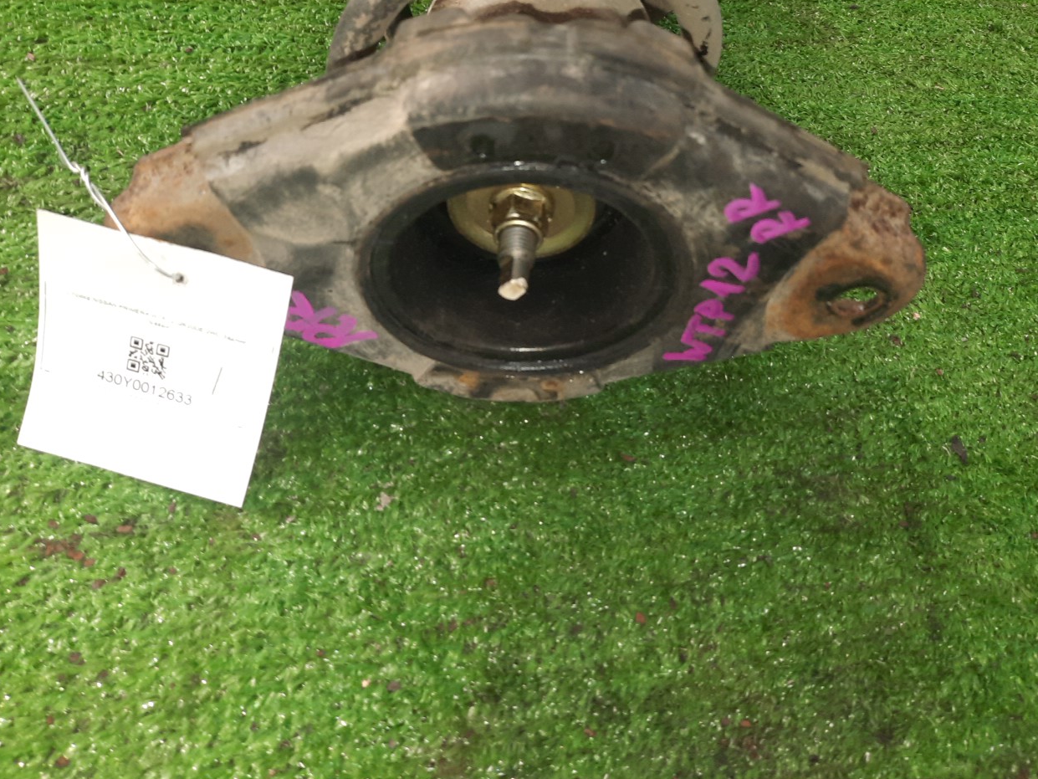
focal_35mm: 29
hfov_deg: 61.6
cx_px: 493
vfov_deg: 48.2
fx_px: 870
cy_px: 365
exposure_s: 1/50
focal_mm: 4.6
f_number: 2
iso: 292
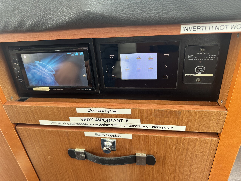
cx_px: 120
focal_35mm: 24
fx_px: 167
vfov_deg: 56.8
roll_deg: +5.3
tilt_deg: -30.5
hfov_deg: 71.6
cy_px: 90
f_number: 1.78
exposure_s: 1/121
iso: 125
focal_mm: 6.76
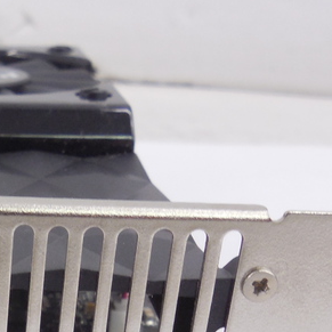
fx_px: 879
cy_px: 390
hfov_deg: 19.9
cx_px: -79
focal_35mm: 81
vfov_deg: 20.2
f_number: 3.5
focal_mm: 4.6
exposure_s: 1/30
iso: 200
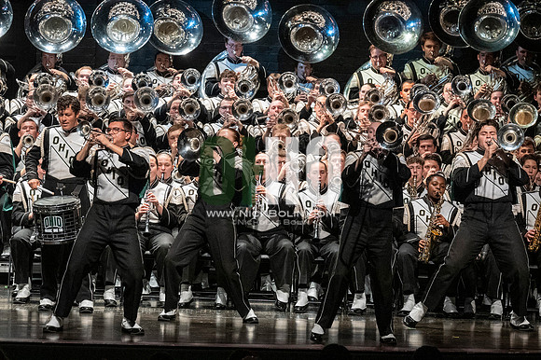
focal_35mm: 217
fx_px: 3259
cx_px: 270
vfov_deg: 6.3
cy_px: 180
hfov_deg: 9.5
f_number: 4
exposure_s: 1/500
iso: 4000
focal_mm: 145
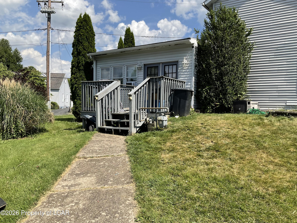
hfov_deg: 61.7
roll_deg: -0.5
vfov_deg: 48.2
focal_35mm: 29
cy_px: 112
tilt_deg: +0.1
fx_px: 249
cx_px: 148
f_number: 1.8
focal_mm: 3
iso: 16
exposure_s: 1/1626
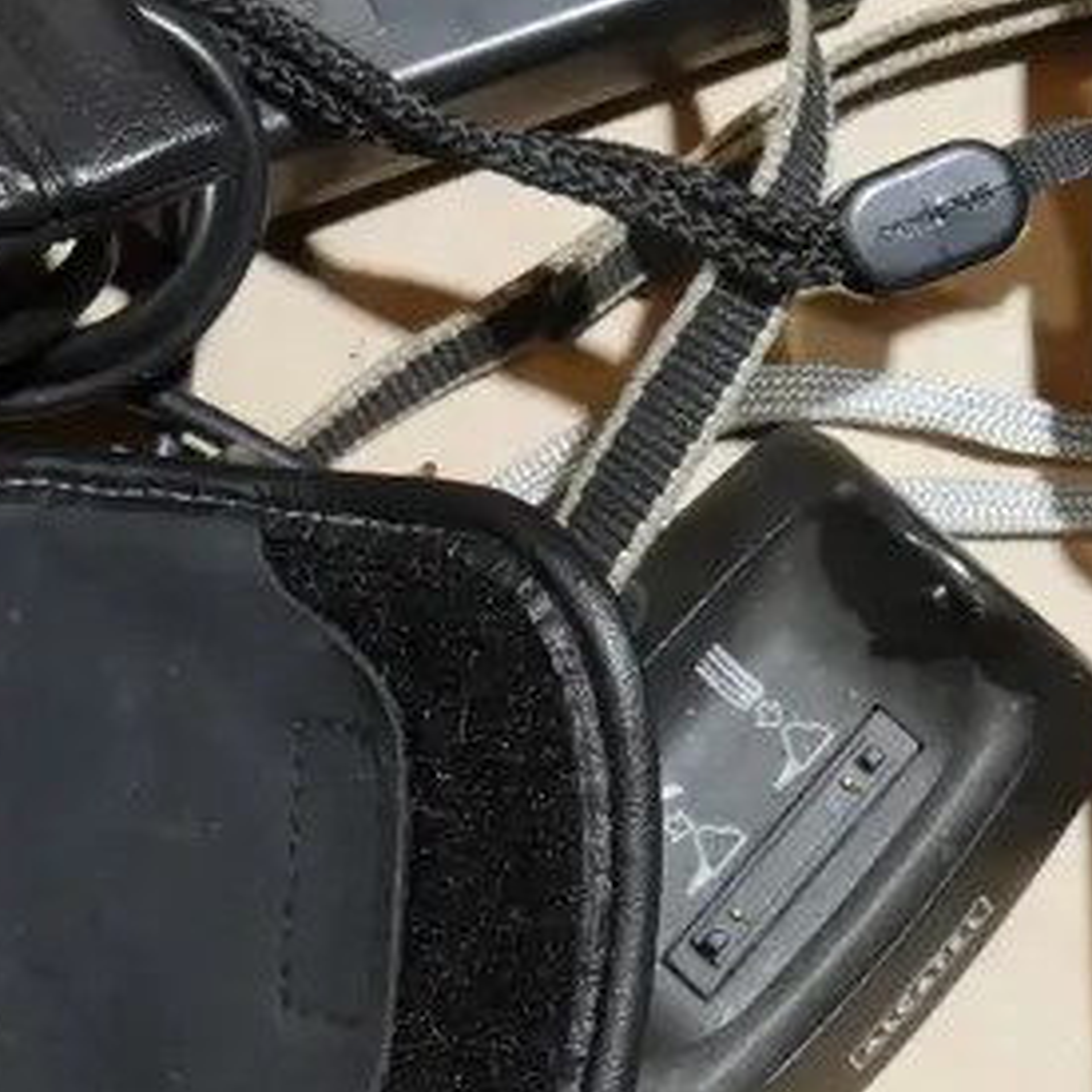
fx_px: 3997
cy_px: -328
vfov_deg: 14.9
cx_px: 508
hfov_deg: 15.6
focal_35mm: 112
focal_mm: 17
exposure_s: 1/60
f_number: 5
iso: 640
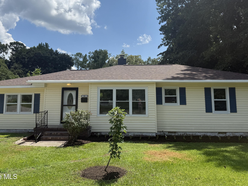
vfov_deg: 45.0
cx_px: 126
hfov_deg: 58.4
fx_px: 222
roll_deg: -0.1
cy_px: 67
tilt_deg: +9.2
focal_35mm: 31
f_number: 1.78
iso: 80
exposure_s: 1/6173
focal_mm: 6.76
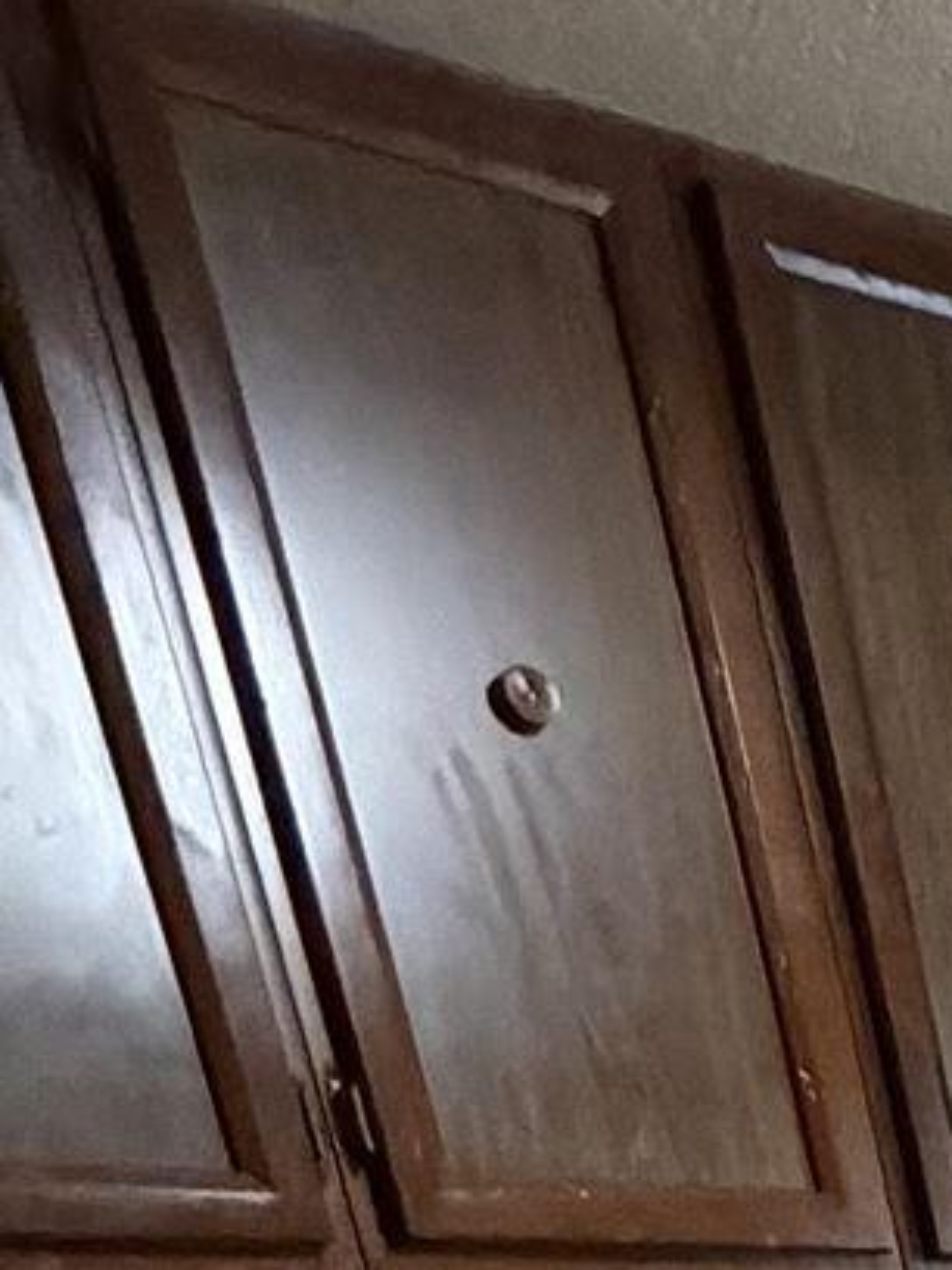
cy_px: 2475
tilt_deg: -21.0
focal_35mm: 79
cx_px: 2389
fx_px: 2897
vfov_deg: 17.9
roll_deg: +5.7
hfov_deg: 13.1
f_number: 2.2
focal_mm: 2.22
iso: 800
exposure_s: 1/60
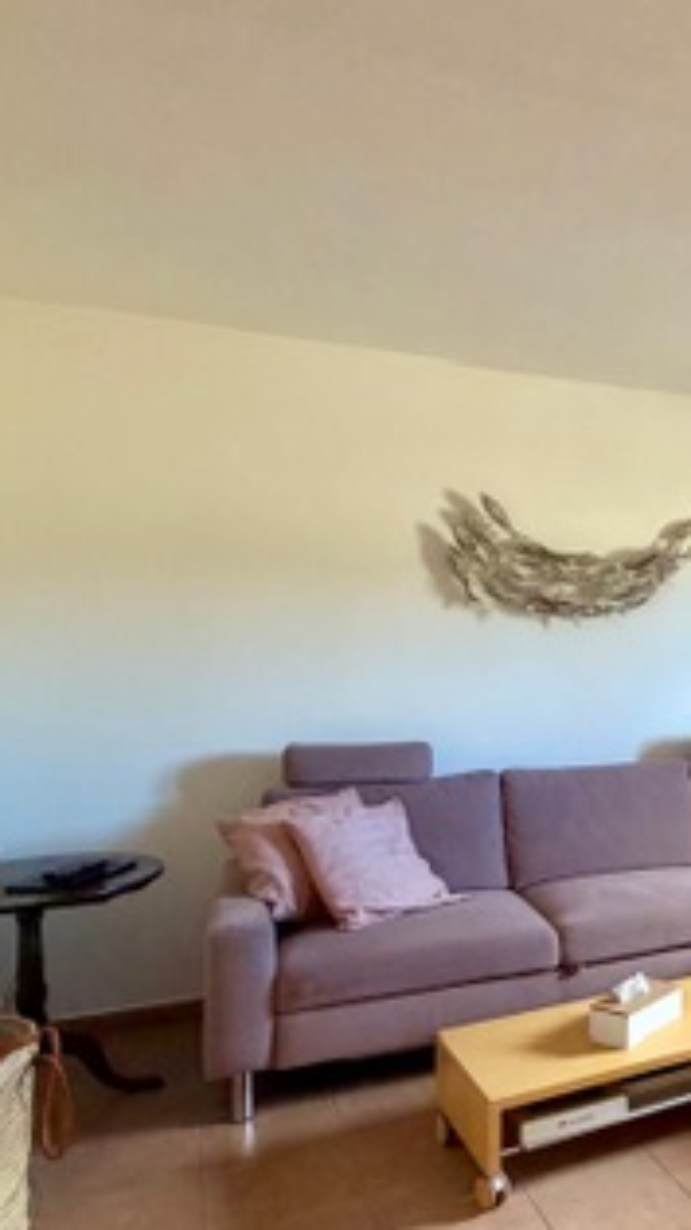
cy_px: 644
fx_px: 1011
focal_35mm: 31
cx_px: 832
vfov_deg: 62.6
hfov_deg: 31.5
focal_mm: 2.22
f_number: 2.2
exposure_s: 1/60
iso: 400
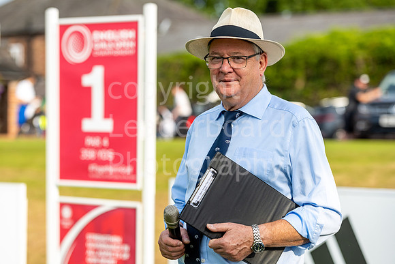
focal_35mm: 134
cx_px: 178
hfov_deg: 15.3
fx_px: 1472
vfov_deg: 10.2
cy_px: 133
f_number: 4
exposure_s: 1/1000
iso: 125
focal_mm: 122
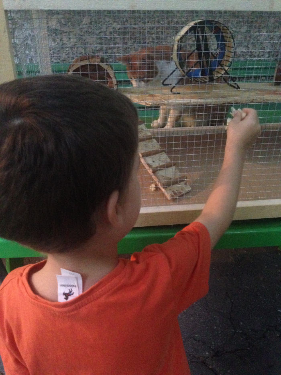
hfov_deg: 43.0
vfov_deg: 55.3
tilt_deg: -24.3
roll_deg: -2.6
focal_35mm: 33
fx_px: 357
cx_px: 140
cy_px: 188
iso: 800
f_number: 2.4
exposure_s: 1/15
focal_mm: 4.12
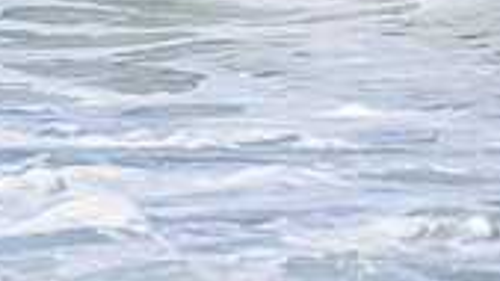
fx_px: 35791
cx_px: -109
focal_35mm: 2700
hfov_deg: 0.8
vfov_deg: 0.4
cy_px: -138
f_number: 5.6
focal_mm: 500
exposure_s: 1/4000
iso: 720
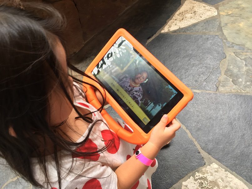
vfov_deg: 48.2
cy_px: 94
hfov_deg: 61.7
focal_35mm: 29
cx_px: 126
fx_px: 211
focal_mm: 4.15
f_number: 2.2
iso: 25
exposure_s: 1/60
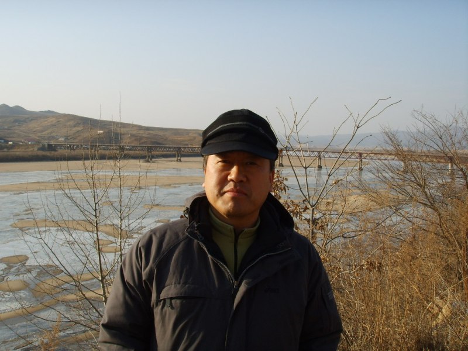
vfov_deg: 36.8
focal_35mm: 39
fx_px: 527
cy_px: 176
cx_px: 234
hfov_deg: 47.9
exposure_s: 1/250
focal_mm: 6.6
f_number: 6.3
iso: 50
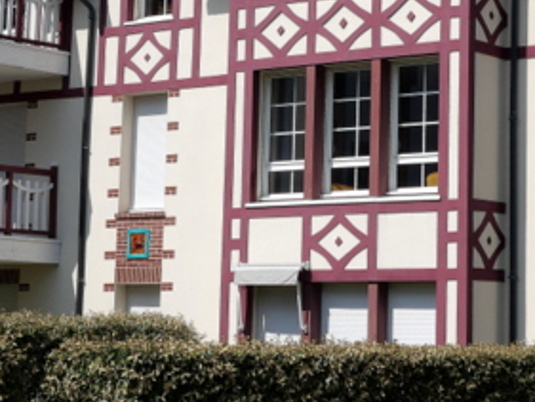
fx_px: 1670
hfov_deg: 18.0
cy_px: 19
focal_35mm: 108
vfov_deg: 13.6
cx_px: 436
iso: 800
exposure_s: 1/500
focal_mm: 19
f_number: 10
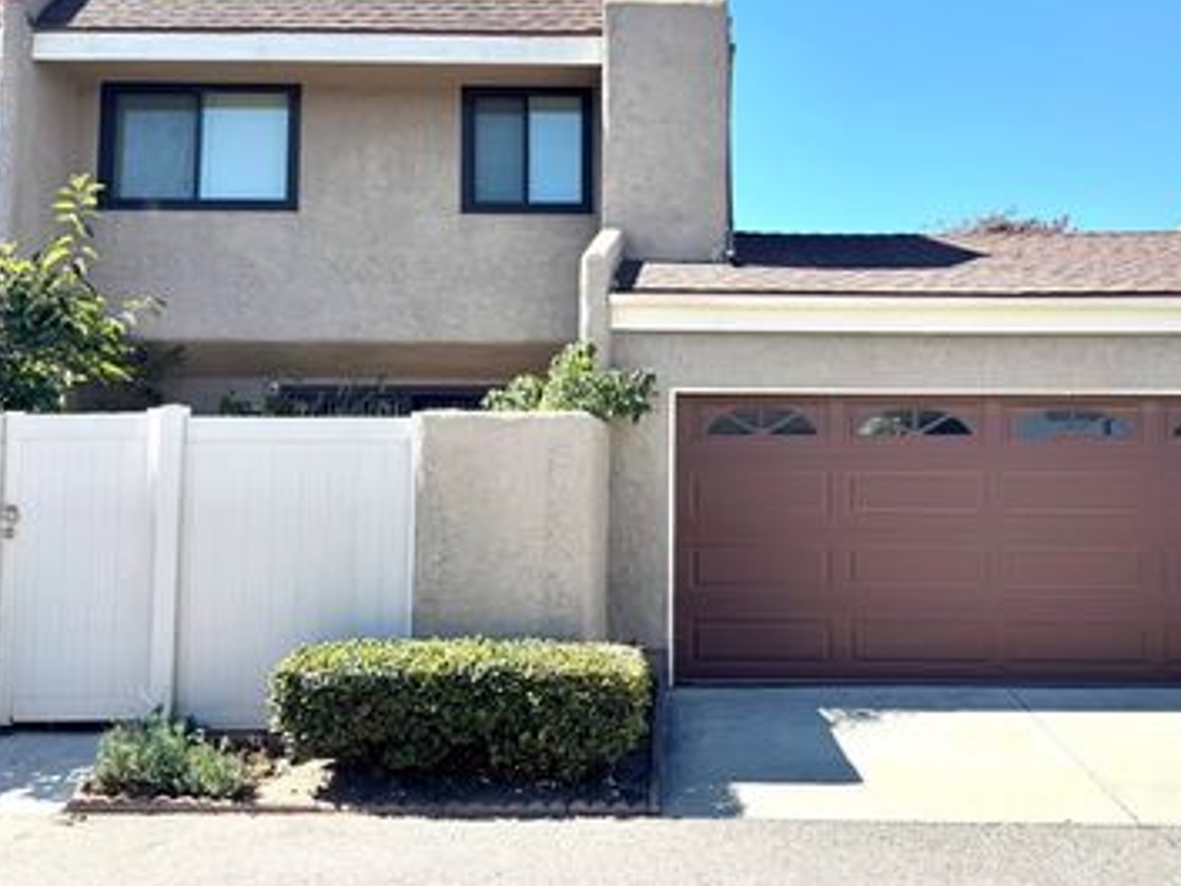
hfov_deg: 53.5
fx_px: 1160
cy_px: 376
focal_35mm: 34
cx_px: 716
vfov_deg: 41.7
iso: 80
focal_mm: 6.76
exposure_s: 1/3096
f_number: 1.78
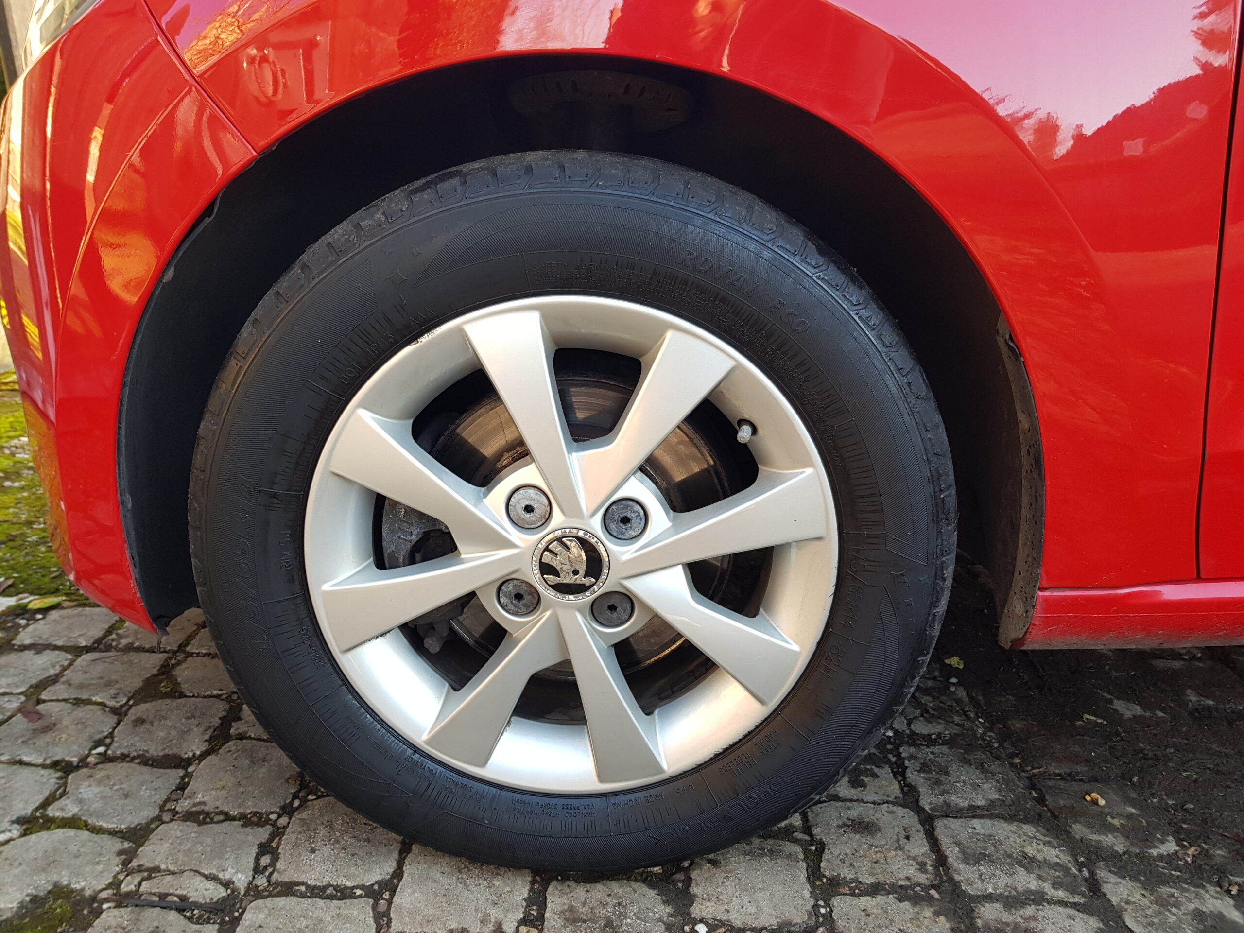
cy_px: 466
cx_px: 622
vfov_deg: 53.1
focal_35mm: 26
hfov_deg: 67.3
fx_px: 934
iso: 64
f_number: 1.7
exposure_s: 1/100
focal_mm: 4.2
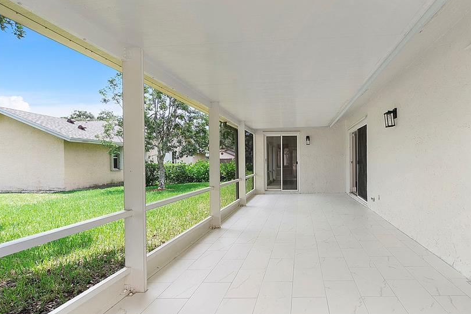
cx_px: 293
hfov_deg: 85.3
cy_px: 166
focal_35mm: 19
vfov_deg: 64.5
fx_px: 248
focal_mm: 10
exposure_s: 1/80
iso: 200
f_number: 8
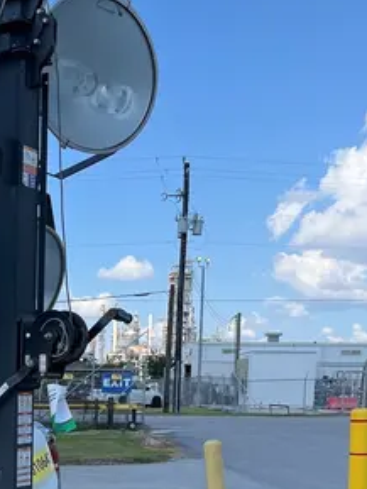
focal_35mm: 66
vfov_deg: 27.6
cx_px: -30
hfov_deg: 21.2
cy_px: 497
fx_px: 932
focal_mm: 5.1
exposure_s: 1/2632
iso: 50
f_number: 1.6
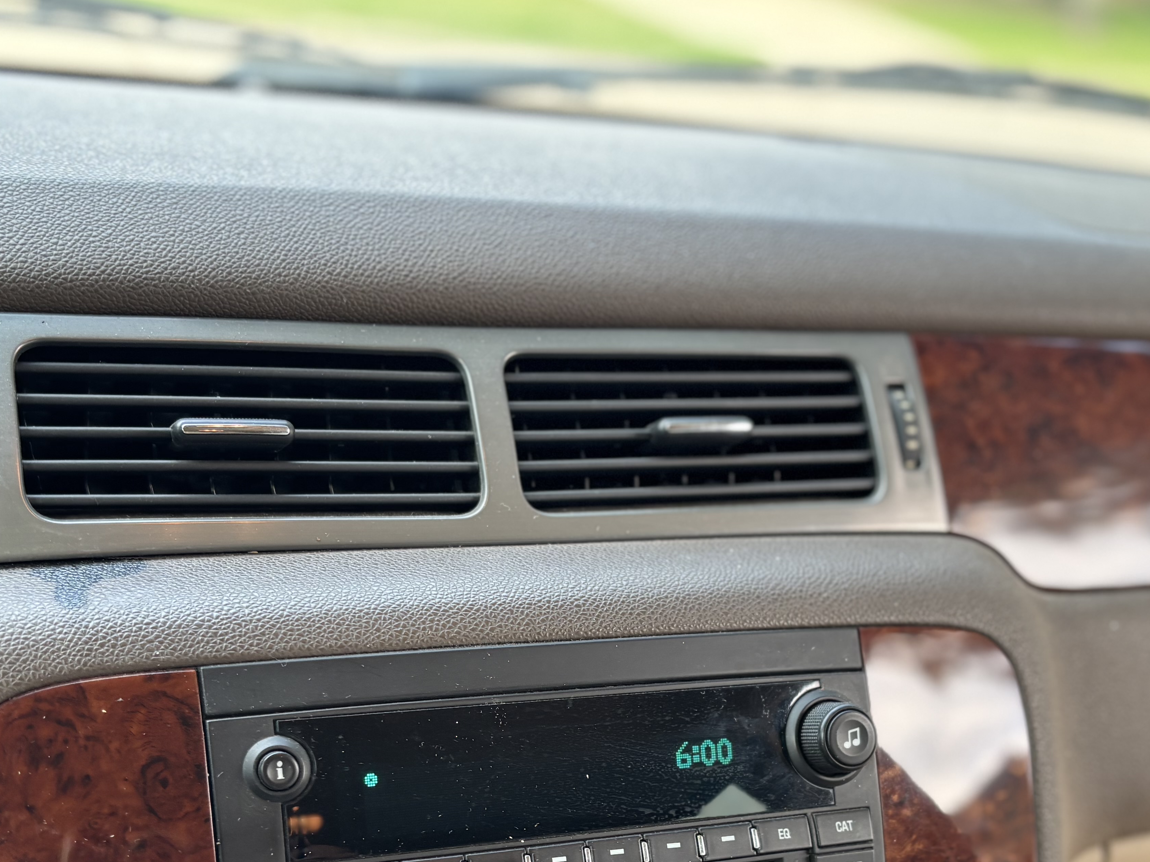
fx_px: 1462
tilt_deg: -29.3
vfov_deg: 32.0
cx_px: 582
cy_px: 696
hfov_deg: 42.9
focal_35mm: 44
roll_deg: -8.3
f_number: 1.6
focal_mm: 5.96
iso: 100
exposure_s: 1/121
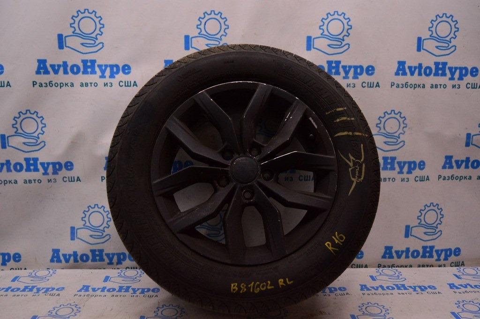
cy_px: 160
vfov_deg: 39.9
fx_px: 440
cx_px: 240
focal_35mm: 33
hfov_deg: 57.3
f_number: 4
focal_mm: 22
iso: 1600
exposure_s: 1/400
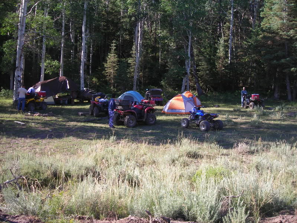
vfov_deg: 37.7
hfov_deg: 49.0
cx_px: 148
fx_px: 326
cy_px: 112
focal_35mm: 38
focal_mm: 6.3
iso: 50
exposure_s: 1/181
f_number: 3.2
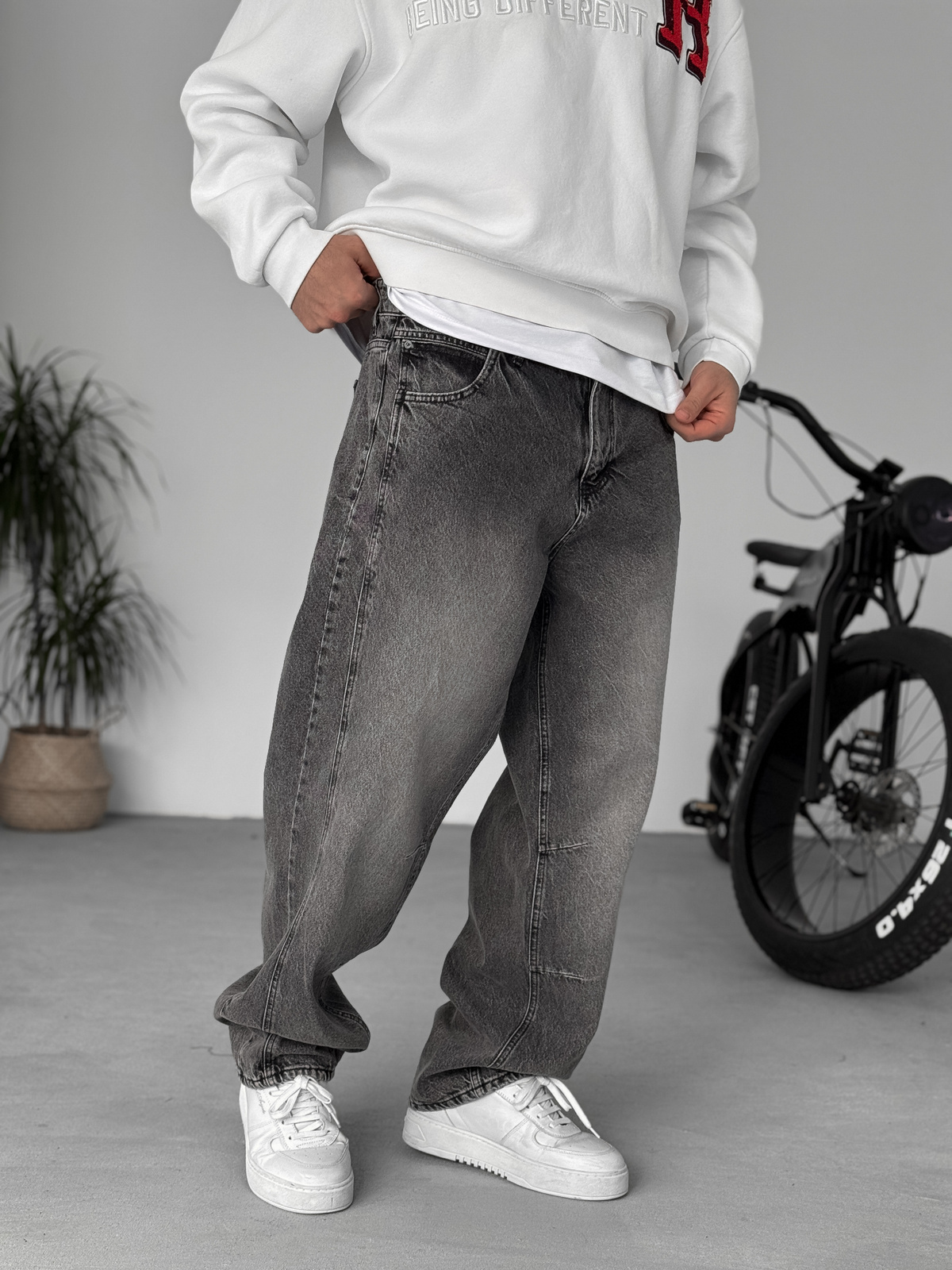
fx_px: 1760
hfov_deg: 30.3
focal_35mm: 48
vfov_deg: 39.7
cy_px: 635
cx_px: 476
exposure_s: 1/60
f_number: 1.8
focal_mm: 6.76
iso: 100
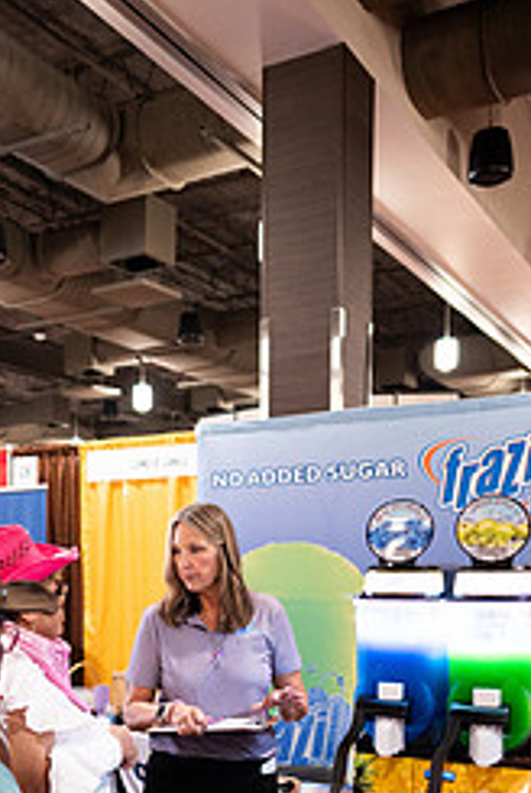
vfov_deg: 42.4
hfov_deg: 30.1
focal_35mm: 44
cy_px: 638
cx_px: 139
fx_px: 971
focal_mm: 24
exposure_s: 1/200
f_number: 1.8
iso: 1250
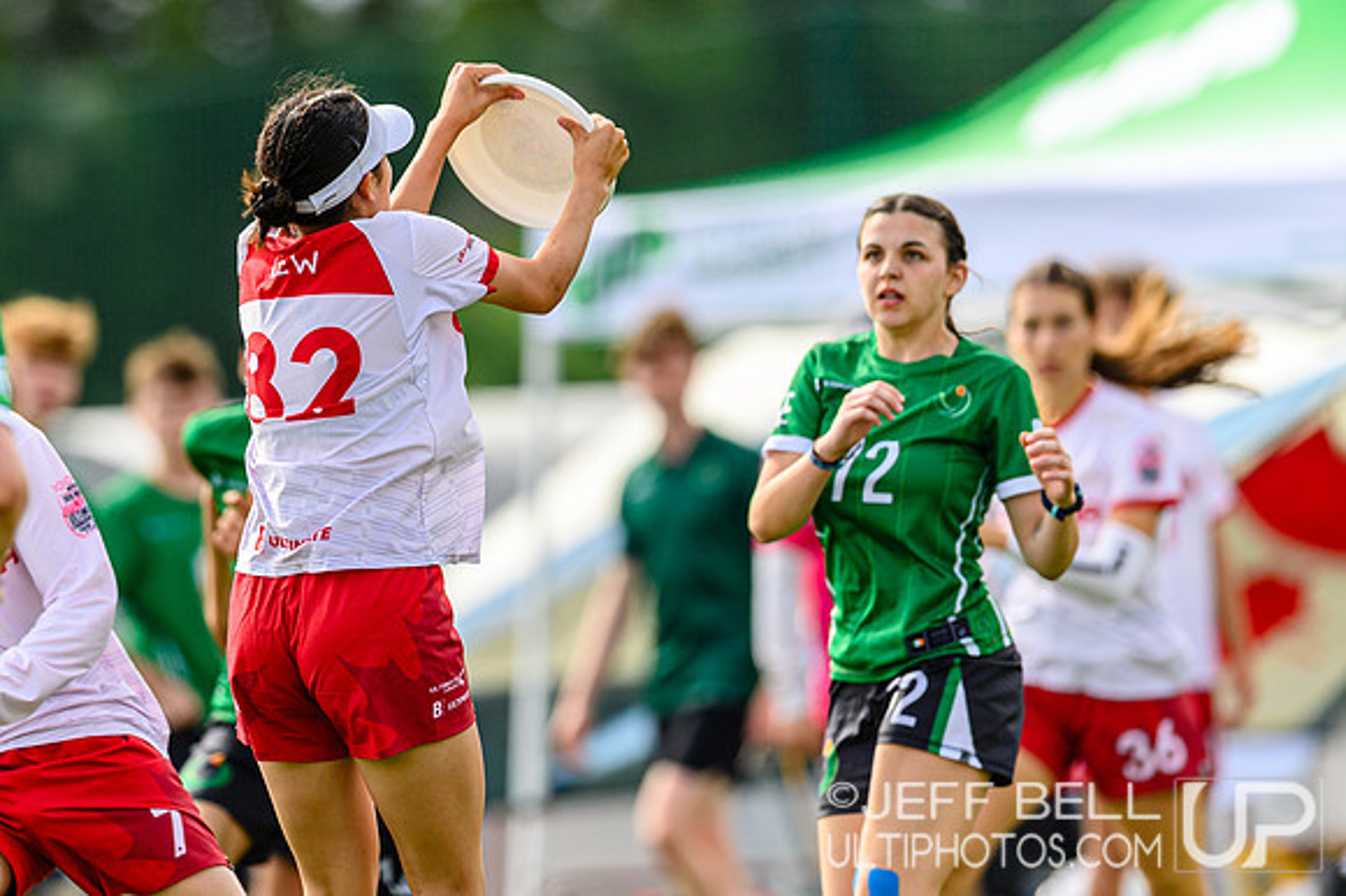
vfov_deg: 2.1
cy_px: 216
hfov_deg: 3.1
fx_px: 24994
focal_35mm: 669
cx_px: 387
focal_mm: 400
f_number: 3.2
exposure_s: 1/1250
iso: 160
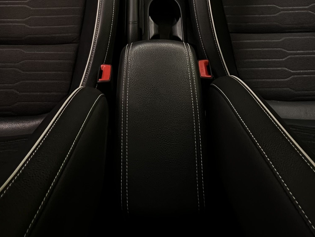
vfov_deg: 32.9
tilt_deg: -53.3
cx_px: 146
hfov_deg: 52.6
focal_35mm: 35
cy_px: -52
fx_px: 318
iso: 500
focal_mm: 1.57
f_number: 1.8
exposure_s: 1/50
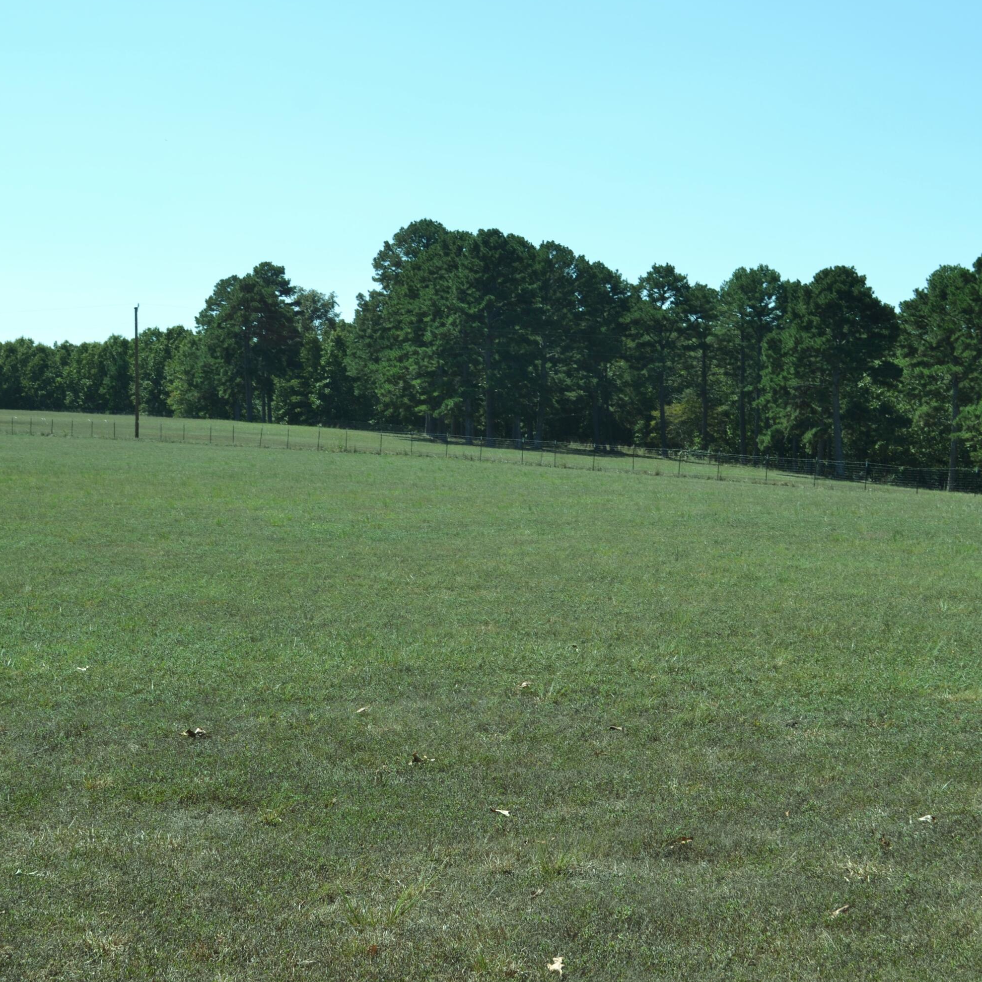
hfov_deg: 29.5
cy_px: 491
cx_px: 432
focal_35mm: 58
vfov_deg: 29.6
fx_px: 1862
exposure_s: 1/200
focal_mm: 30
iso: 100
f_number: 7.1
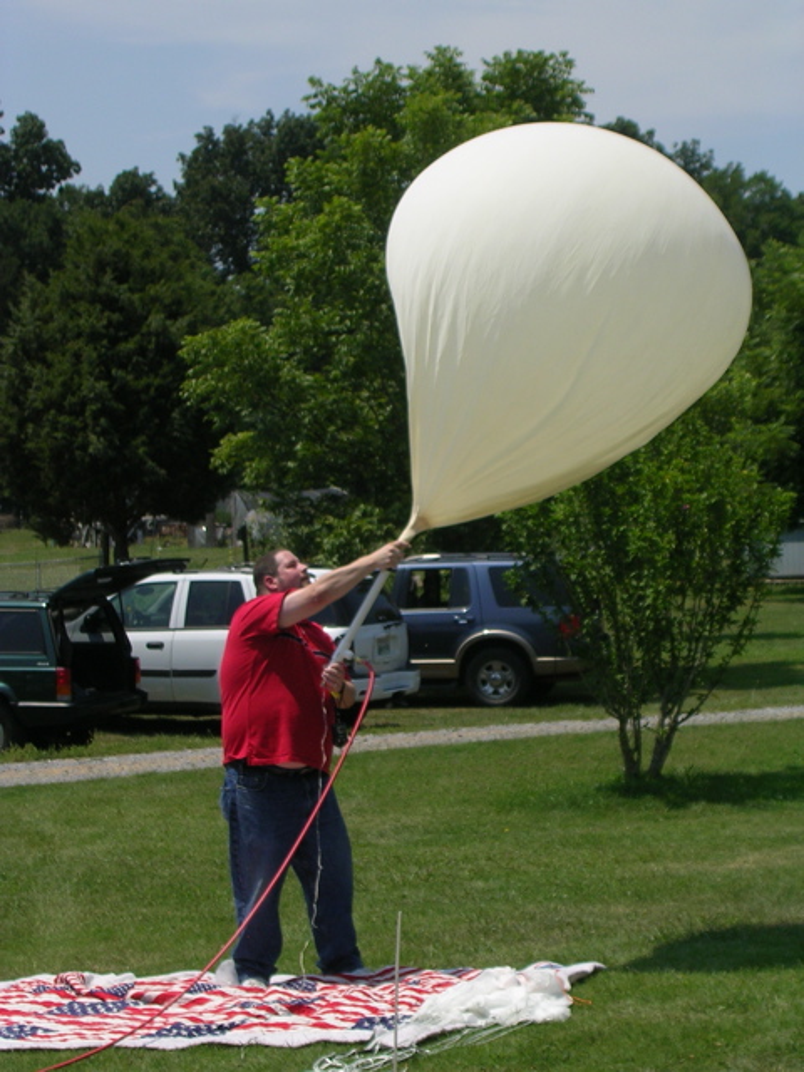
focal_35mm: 95
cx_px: 402
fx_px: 2942
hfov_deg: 15.6
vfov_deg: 20.7
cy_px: 536
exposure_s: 1/711
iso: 50
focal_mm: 14.5
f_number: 4.4
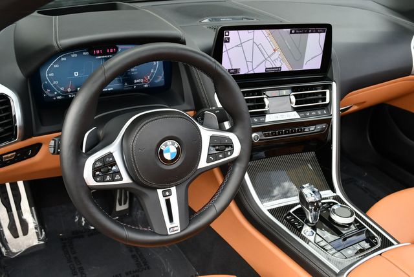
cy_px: 138
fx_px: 460
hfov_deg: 48.4
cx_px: 207
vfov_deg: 33.5
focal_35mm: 40
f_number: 5.6
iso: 400
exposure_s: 1/250
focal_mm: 20
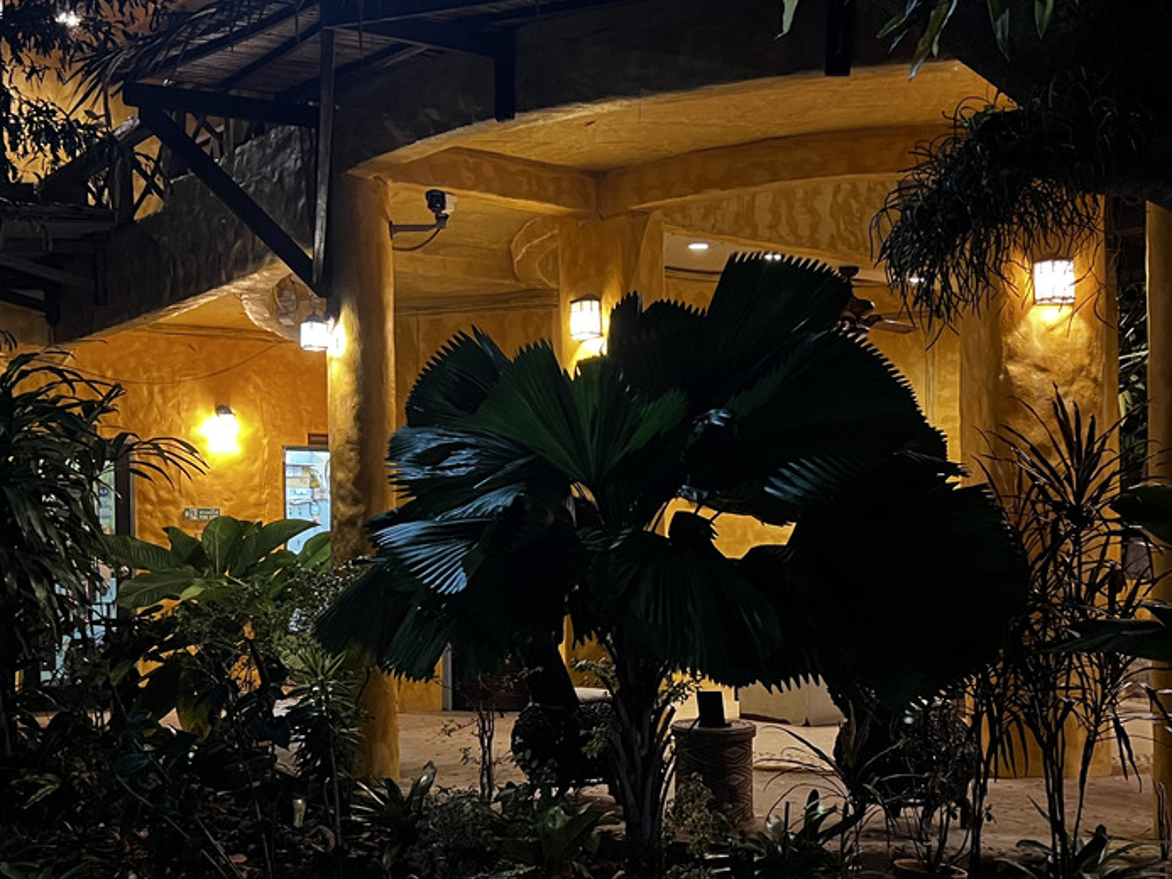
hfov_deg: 42.1
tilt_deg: -0.6
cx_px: 568
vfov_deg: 32.0
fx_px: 1524
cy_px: 565
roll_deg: +1.1
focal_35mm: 45
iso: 800
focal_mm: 5.7
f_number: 1.5
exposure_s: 1/25
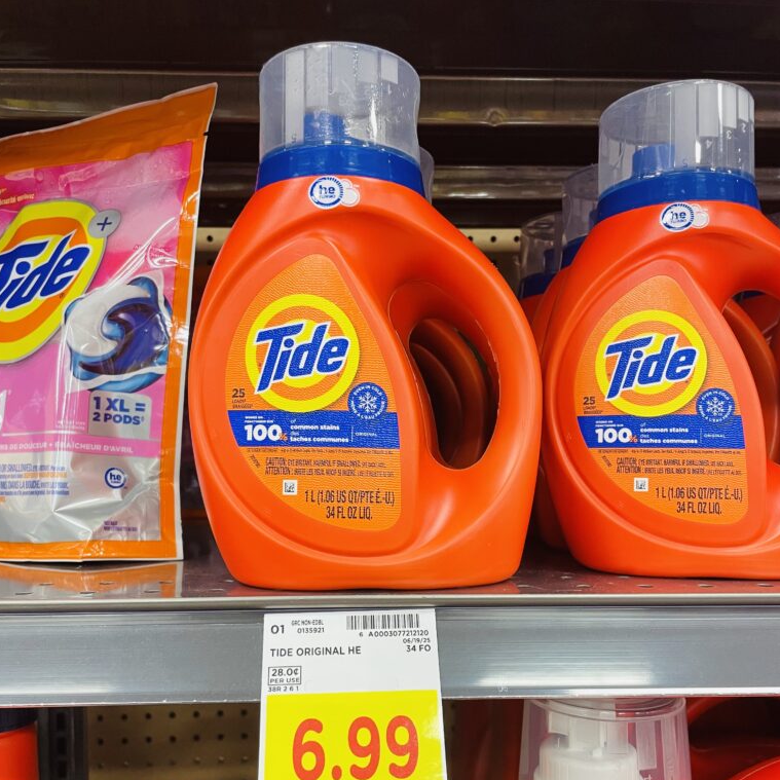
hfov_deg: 52.5
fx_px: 790
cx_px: 387
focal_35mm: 31
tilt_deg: -0.2
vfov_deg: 52.1
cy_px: 476
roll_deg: +1.8
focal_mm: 4.2
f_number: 1.6
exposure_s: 1/63
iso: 80
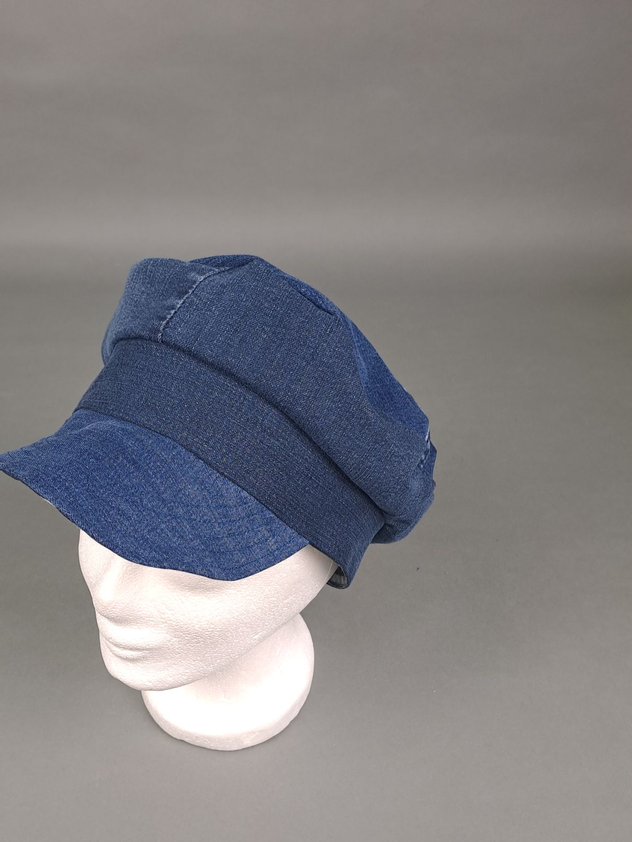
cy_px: 509
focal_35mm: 31
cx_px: 245
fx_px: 755
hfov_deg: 45.1
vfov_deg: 57.8
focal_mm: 4.65
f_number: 1.8
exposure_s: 1/50
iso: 80
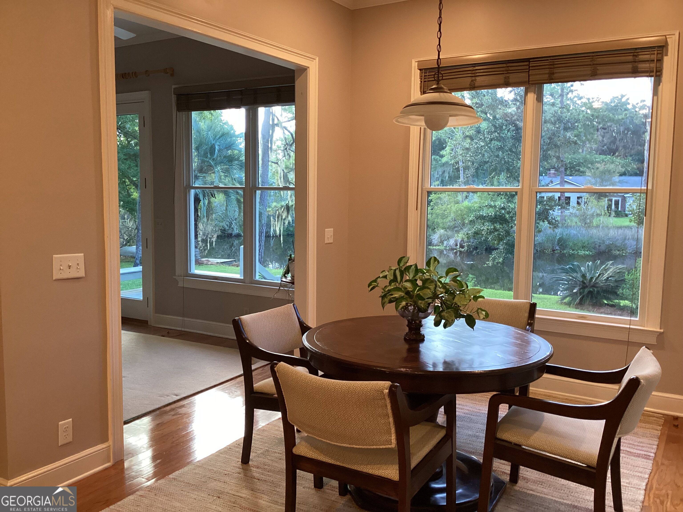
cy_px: 256
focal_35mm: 31
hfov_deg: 58.4
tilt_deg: -6.2
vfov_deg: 45.4
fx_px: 612
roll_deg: +0.6
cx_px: 342
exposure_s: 1/60
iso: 320
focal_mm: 3.3
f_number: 2.4
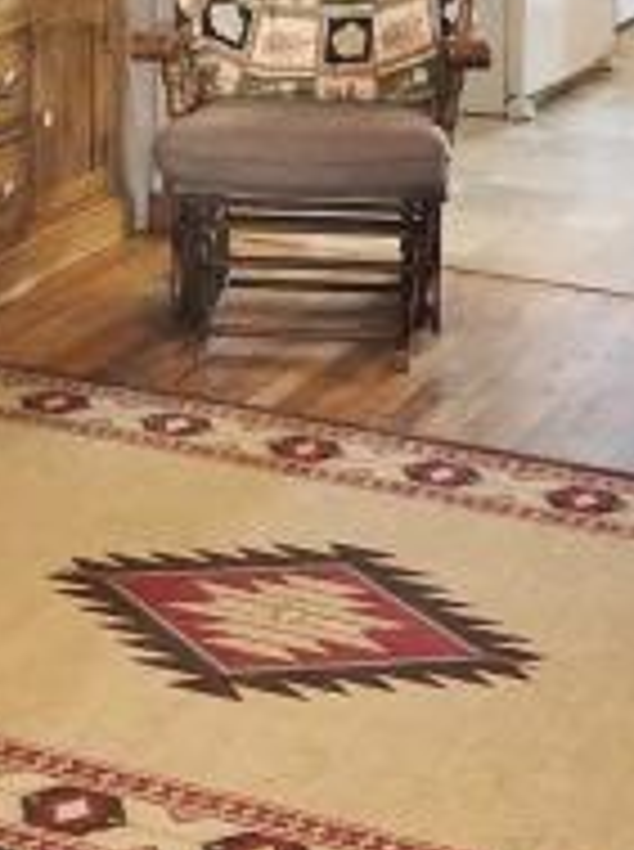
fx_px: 2328
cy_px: -162
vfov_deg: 19.5
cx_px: 252
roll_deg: -0.6
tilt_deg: -6.4
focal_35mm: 95
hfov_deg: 15.5
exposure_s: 1/15
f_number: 1.8
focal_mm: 4
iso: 100
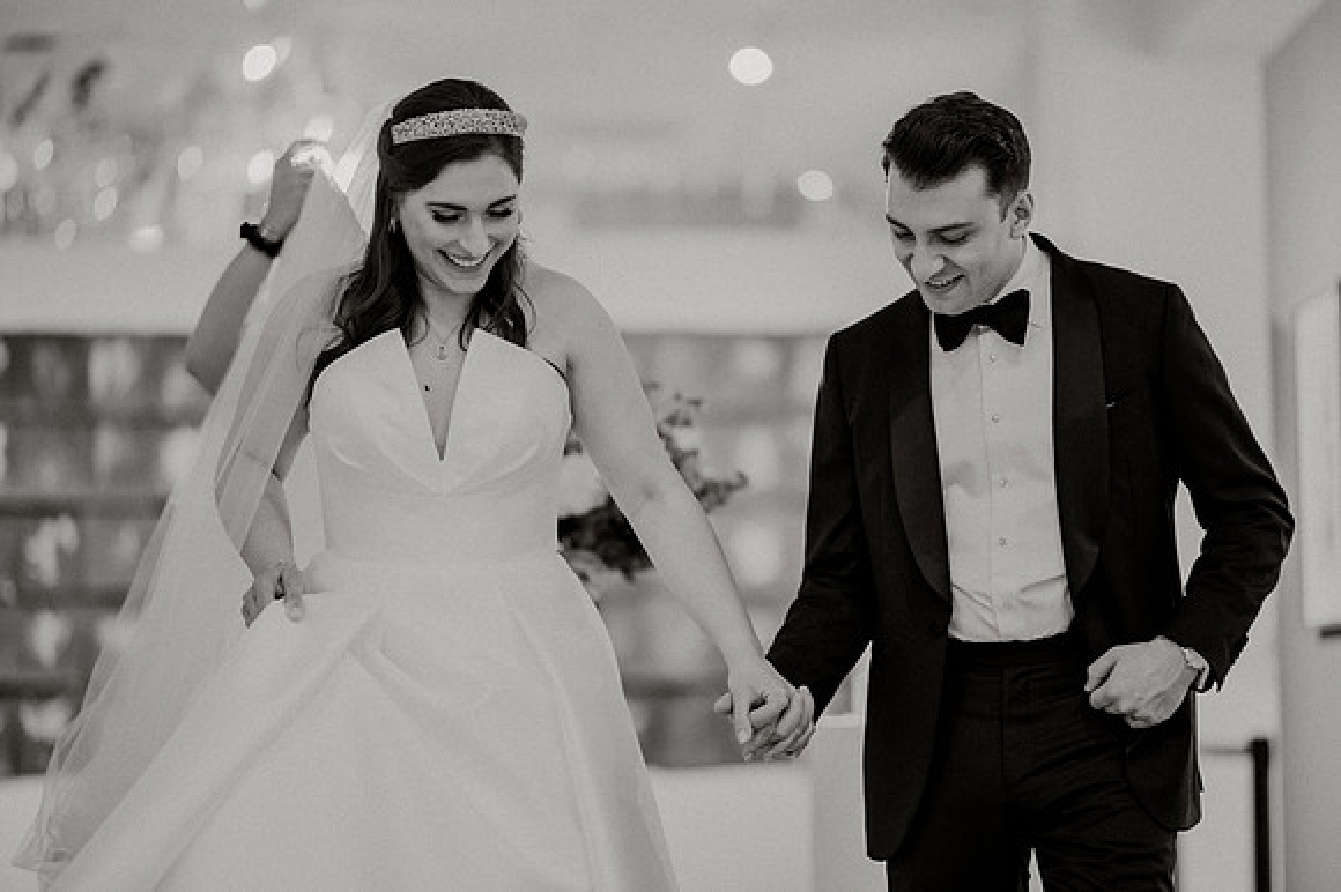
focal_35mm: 106
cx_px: 670
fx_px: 3935
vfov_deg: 12.9
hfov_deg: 19.3
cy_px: 446
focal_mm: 105
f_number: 1.4
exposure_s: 1/250
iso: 800
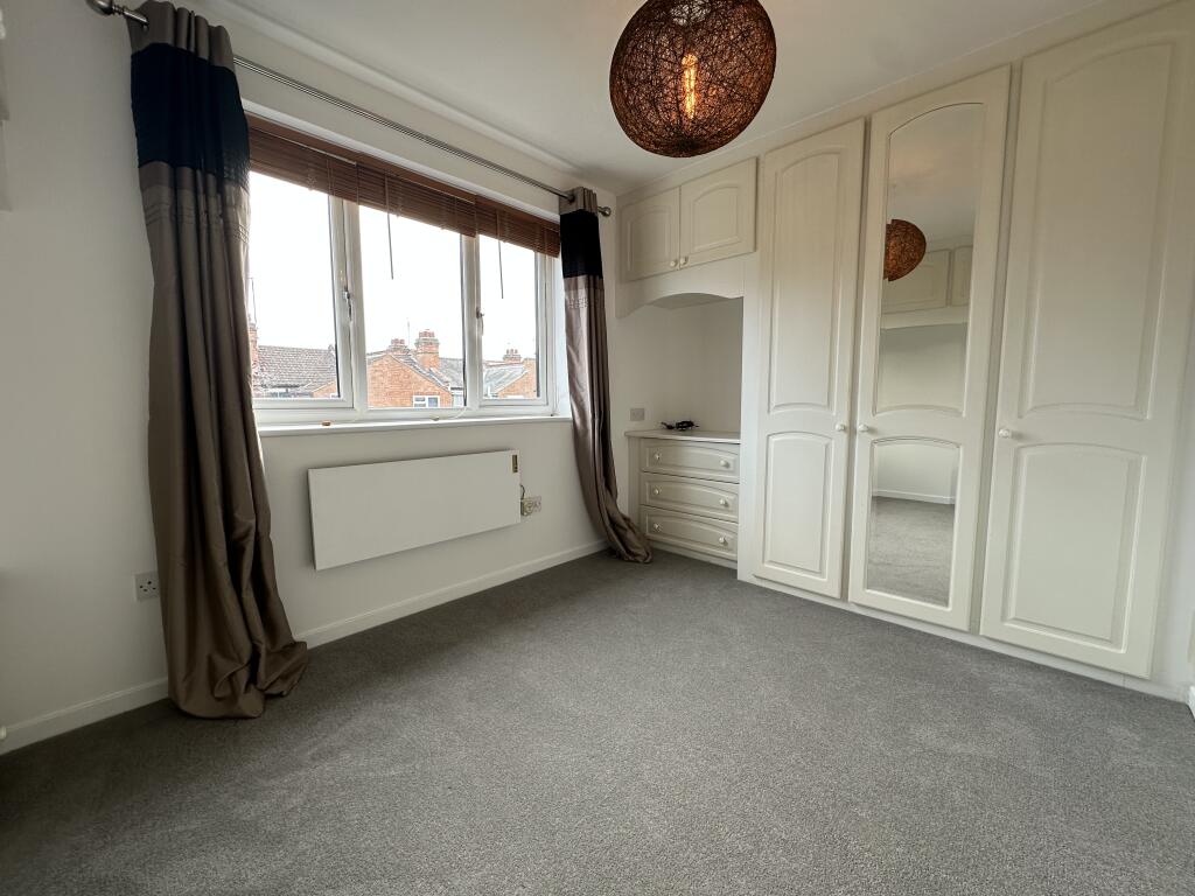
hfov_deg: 102.1
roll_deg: +0.8
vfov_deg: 85.7
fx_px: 483
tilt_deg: -5.8
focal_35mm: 14
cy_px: 448
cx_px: 598
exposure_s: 1/99
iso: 40
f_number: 2.2
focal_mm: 2.22
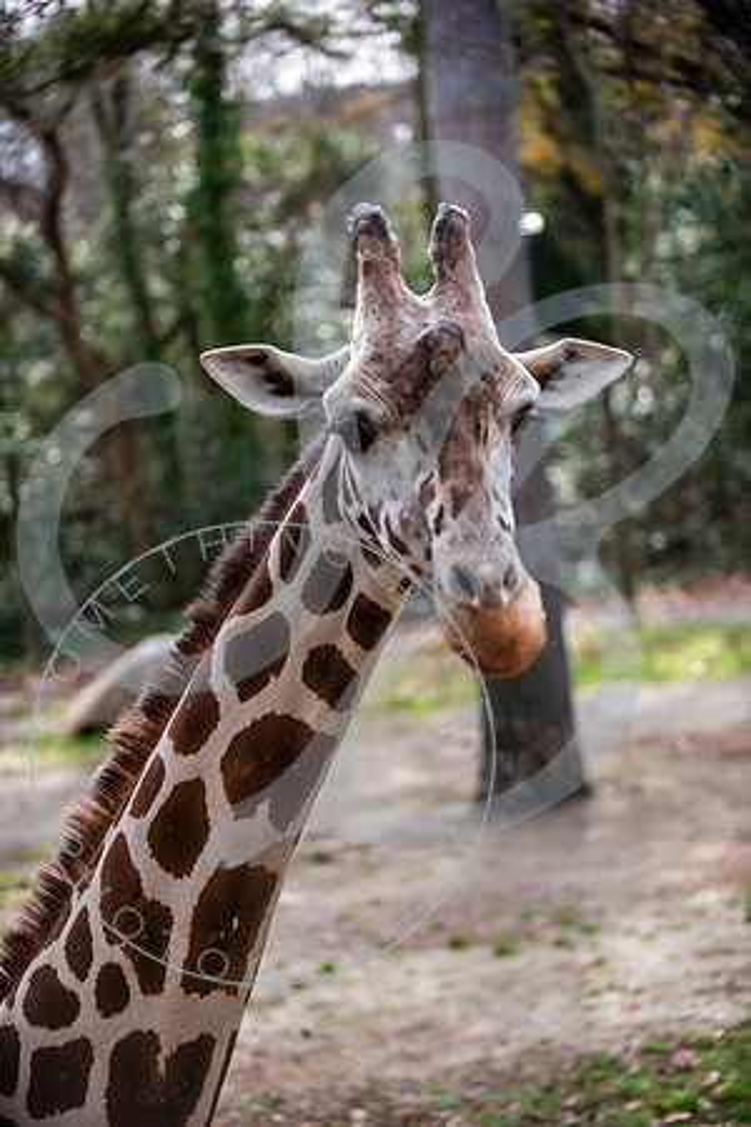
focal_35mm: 86
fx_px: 2691
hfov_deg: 15.9
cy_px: 564
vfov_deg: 23.6
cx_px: 376
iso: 200
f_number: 2.8
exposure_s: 1/500
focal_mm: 86
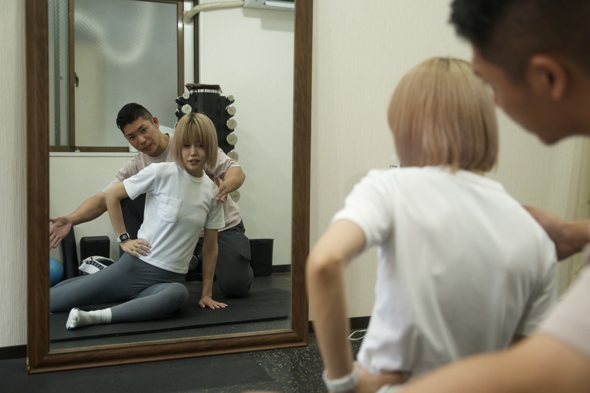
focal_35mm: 42
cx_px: 295
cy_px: 196
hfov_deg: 46.4
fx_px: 688
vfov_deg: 31.9
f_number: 2.8
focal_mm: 42
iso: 800
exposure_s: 1/160
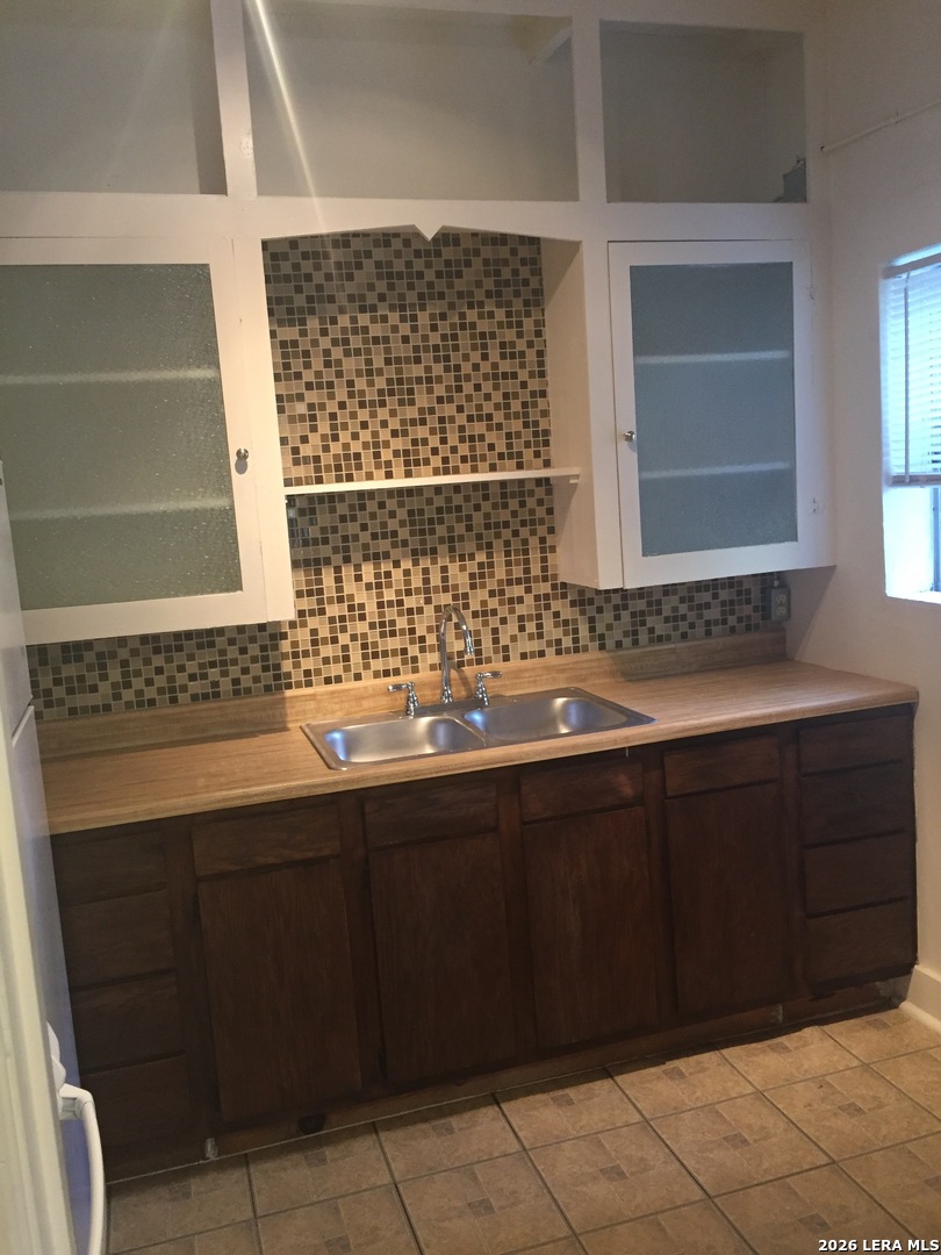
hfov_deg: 48.2
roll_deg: +3.0
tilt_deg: -6.9
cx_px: 470
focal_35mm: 29
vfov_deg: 61.7
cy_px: 628
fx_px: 1051
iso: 160
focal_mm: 4.15
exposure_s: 1/30
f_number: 2.2
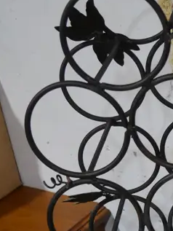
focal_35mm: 97
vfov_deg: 20.2
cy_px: 154
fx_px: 646
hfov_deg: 14.8
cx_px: 204
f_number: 3.6
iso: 400
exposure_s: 1/60
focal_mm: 15
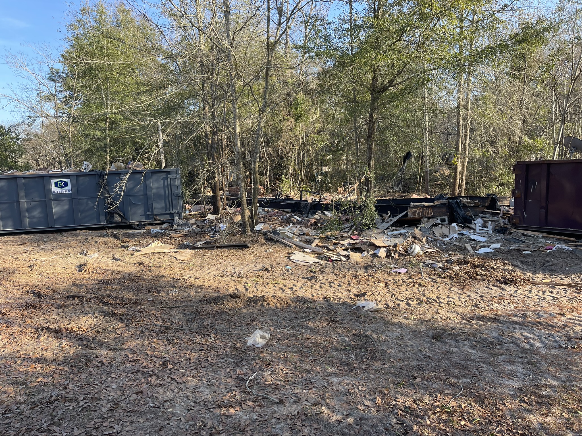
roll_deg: +1.3
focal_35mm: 25
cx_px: 291
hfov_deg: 69.4
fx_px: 420
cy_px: 218
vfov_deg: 54.9
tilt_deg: -6.1
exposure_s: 1/538
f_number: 1.6
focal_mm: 5.1
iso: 32
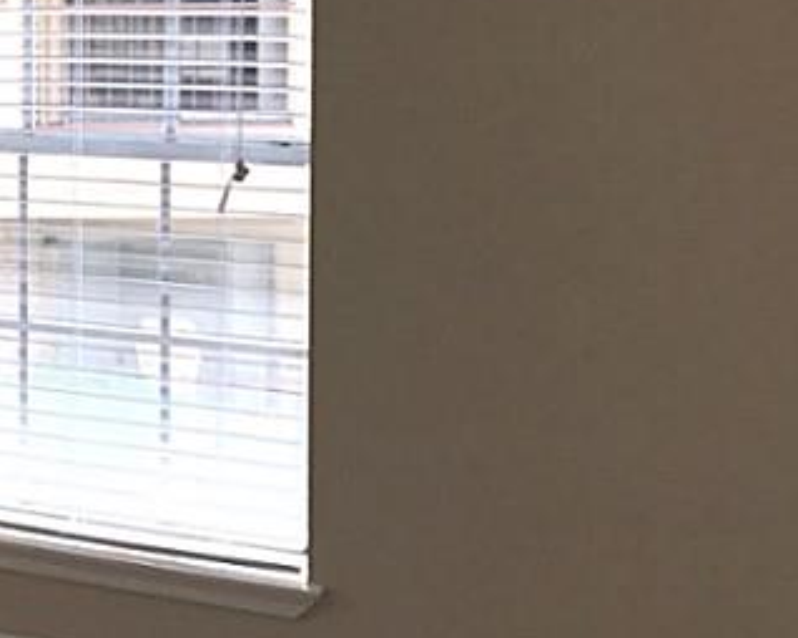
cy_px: 163
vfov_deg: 17.4
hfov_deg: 19.4
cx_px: -346
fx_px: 2077
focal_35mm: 88
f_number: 1.8
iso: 20
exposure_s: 1/754
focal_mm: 3.99
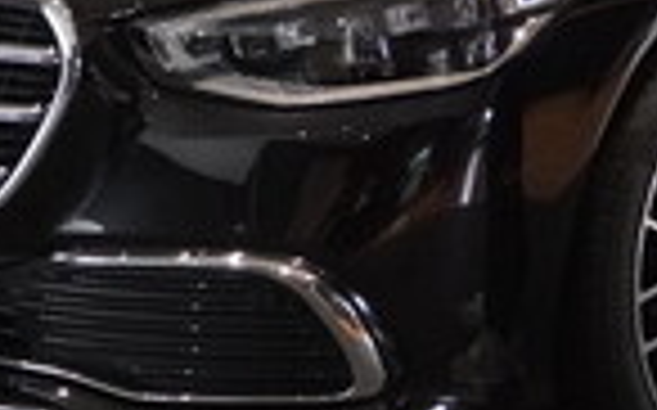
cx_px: 522
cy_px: -140
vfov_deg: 6.6
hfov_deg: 10.7
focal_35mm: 195
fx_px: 3491
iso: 5000
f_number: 5
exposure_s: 1/160
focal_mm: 31
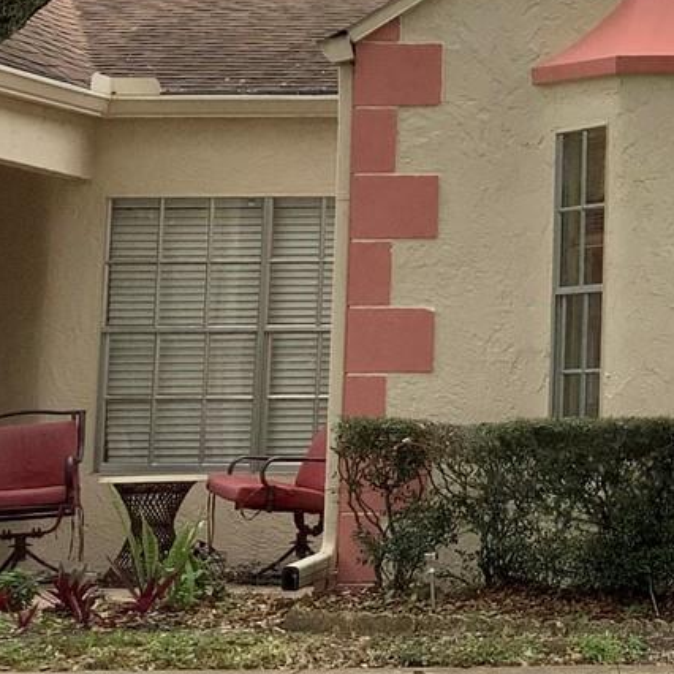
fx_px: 2269
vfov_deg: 16.7
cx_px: 1008
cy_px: 117
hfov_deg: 15.6
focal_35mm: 103
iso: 25
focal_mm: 3.3
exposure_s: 1/815
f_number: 2.4
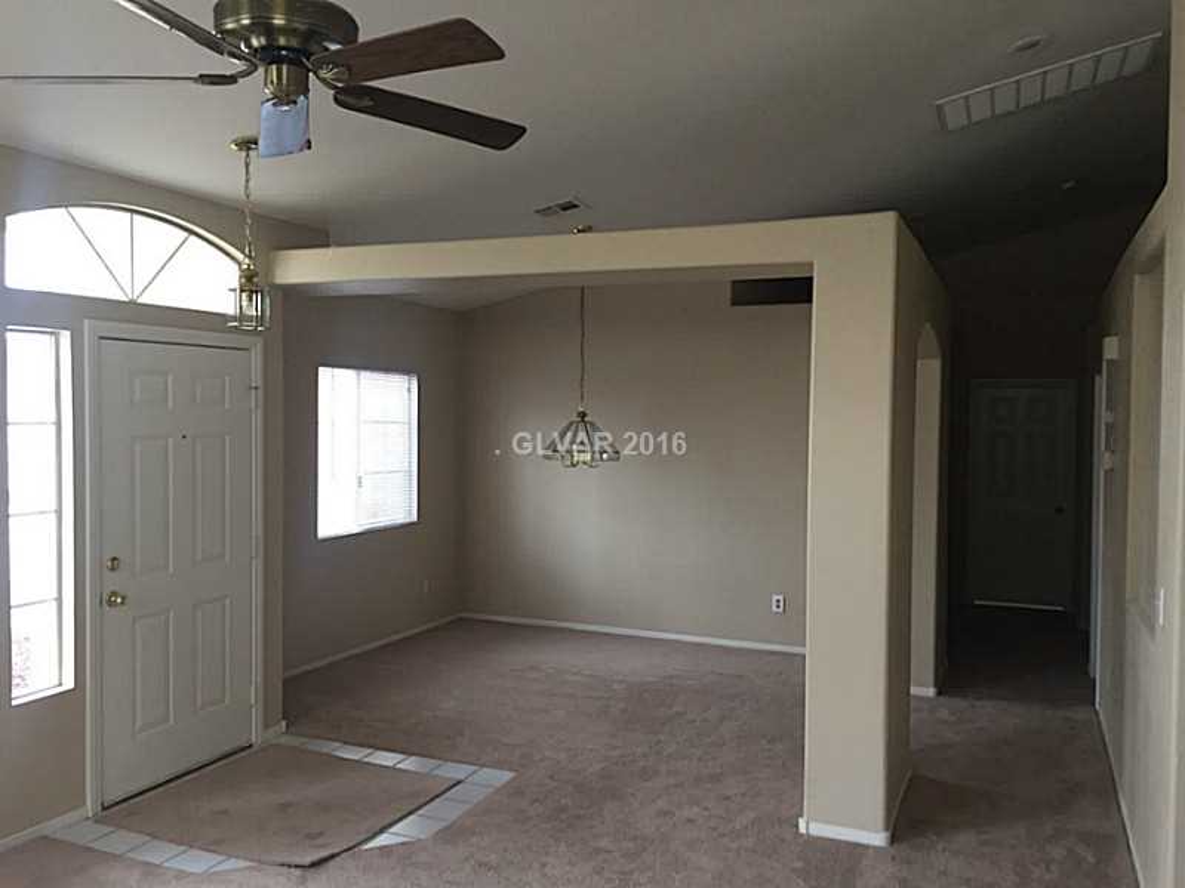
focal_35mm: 29
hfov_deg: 61.7
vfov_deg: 48.2
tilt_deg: -1.4
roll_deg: +0.5
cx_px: 592
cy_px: 444
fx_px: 993
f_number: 2.2
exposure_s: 1/30
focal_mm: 4.15
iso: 100
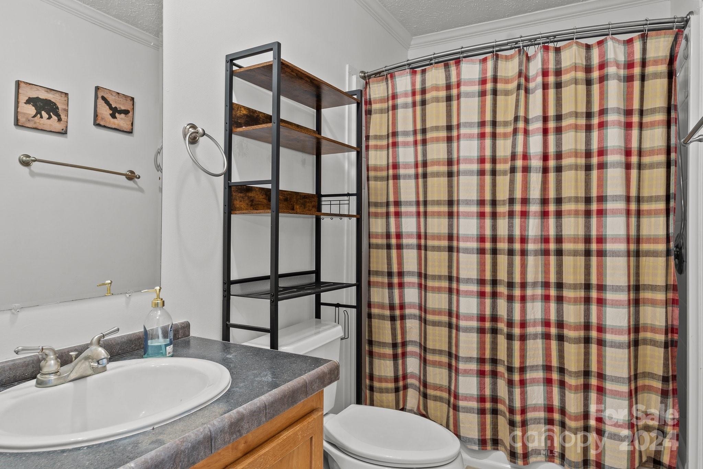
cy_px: 234
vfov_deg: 59.5
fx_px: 410
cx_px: 352
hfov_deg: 81.2
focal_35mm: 21
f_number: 10
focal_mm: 14
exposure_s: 5
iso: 100
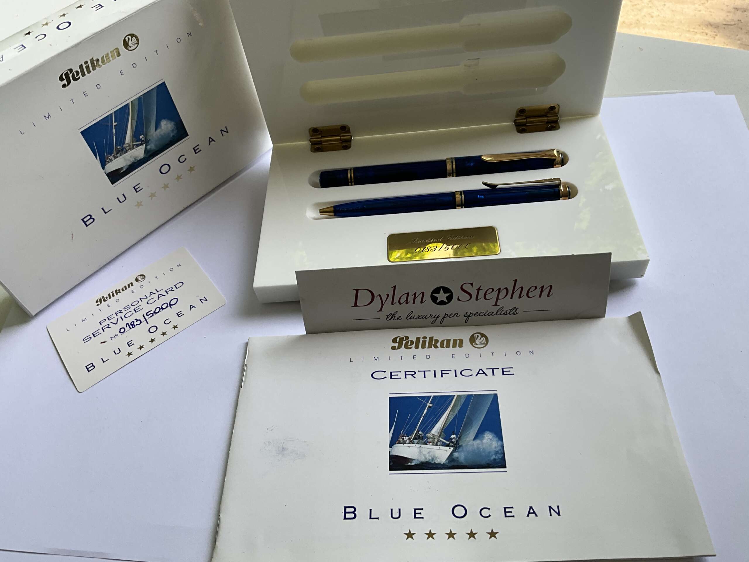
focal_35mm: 29
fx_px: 627
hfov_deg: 61.7
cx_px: 374
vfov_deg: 48.2
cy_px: 281
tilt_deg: -51.8
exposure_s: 1/149
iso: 20
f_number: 1.8
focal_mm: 3
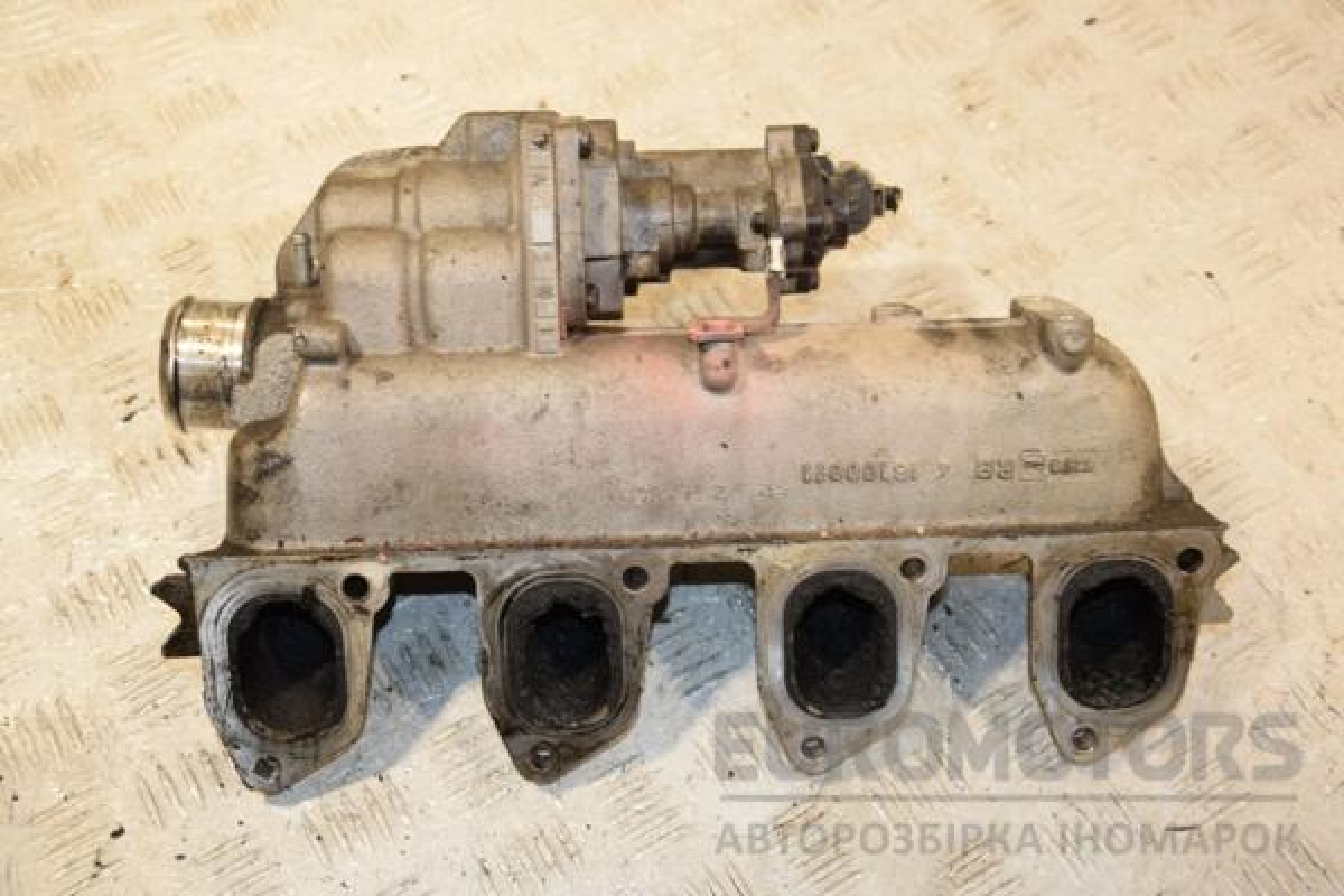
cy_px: 448
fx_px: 1792
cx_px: 672
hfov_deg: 41.1
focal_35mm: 48
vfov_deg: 28.1
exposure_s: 1/200
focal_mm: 32
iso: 800
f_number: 5
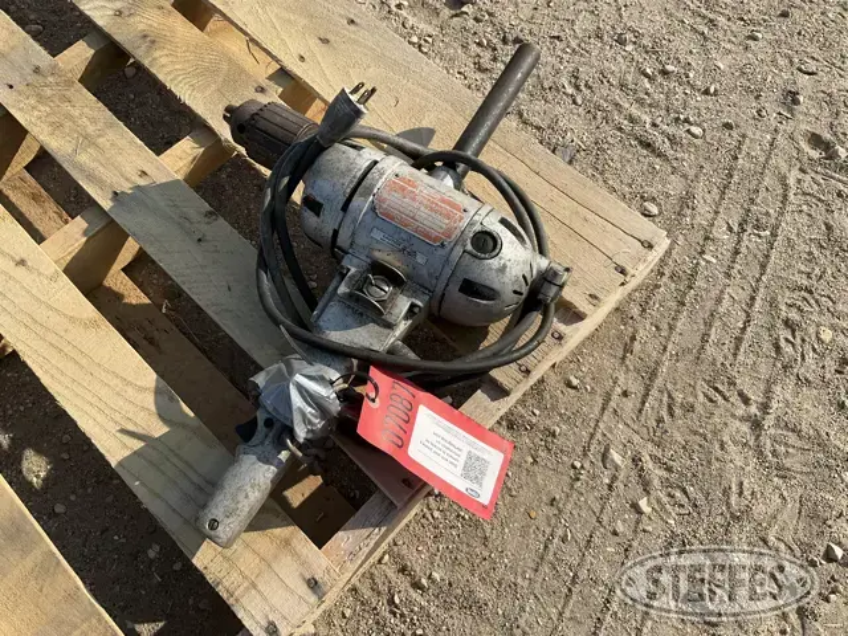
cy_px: 318
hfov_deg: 61.7
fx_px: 710
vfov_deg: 48.2
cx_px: 424
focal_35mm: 29
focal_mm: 3
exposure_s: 1/1675
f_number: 1.8
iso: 25
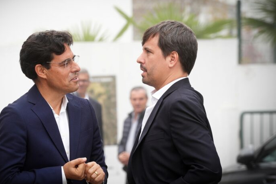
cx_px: 112
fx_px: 1916
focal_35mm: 250
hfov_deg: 8.2
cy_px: 86
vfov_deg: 5.5
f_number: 7.1
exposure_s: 1/320
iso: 800
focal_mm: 200
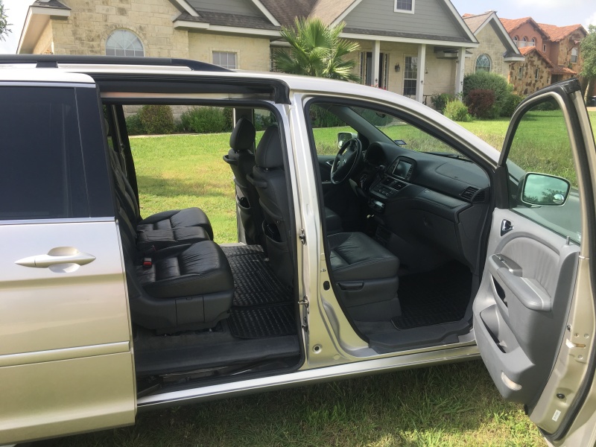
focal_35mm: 29
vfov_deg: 48.2
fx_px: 499
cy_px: 224
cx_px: 298
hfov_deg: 61.7
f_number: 2.2
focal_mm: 4.15
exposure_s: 1/663
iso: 25
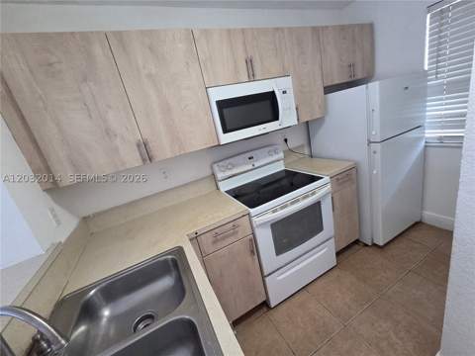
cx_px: 238
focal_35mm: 13
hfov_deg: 106.2
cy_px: 178
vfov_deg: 89.9
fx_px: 178
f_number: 2.2
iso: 320
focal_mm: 2.2
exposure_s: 1/60
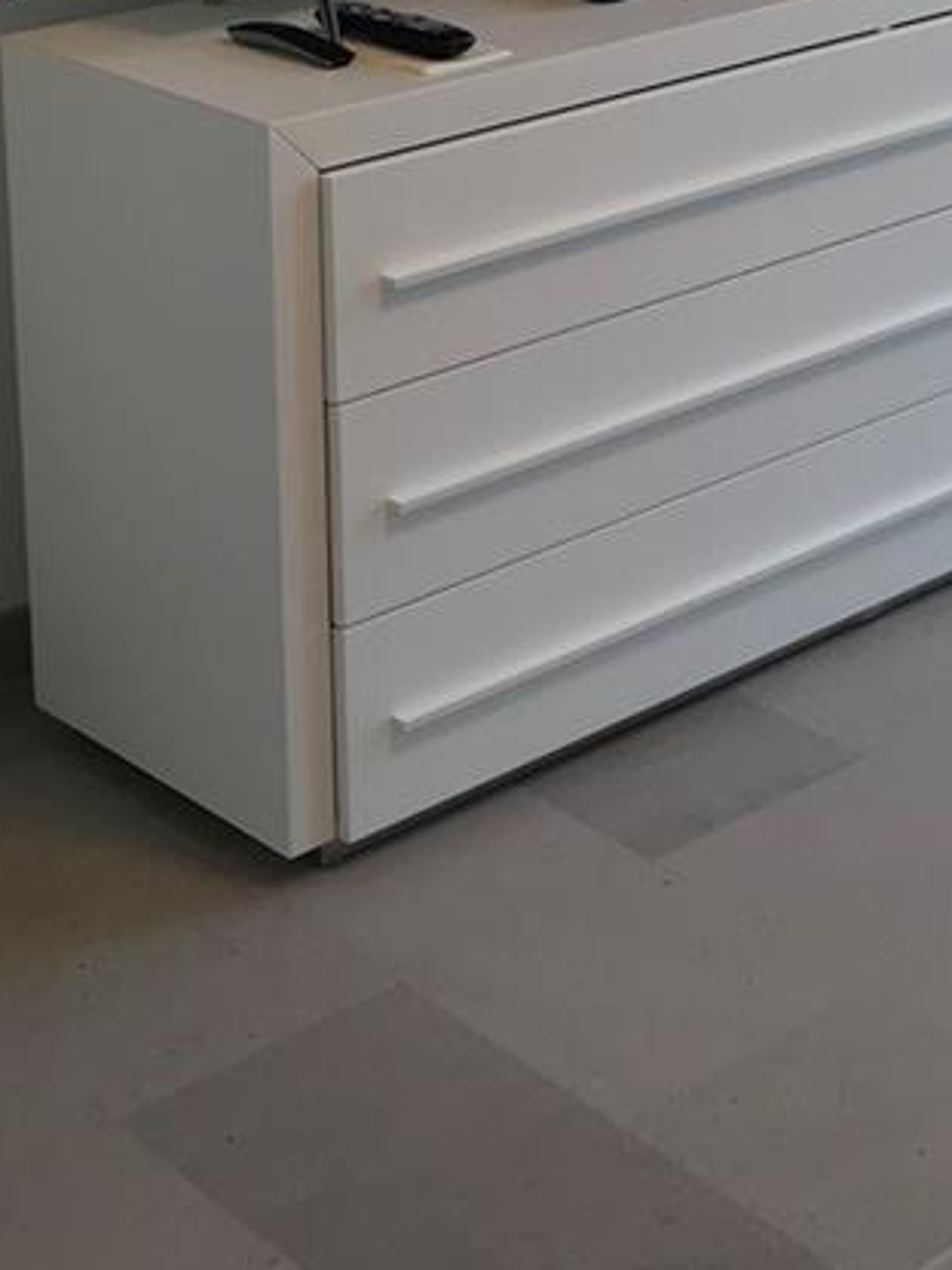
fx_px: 2972
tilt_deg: -12.4
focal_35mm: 81
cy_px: -18
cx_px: 842
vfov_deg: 23.1
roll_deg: +0.5
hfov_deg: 17.9
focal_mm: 3.99
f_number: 1.8
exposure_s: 1/60
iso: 25
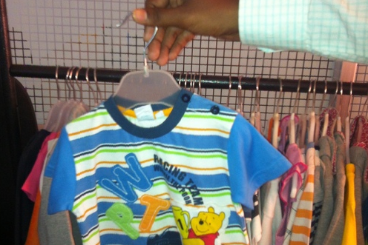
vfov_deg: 27.5
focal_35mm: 49
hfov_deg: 40.3
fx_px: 501
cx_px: 183
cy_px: 126
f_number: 2.8
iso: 100
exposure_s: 1/17
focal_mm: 3.85
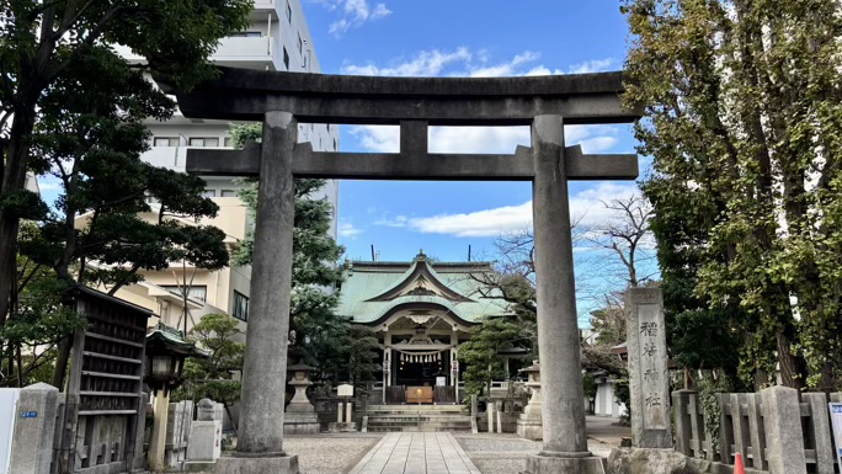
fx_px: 648
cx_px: 428
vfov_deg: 40.1
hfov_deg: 66.1
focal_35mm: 29
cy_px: 268
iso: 50
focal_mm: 5.96
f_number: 1.6
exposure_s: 1/747
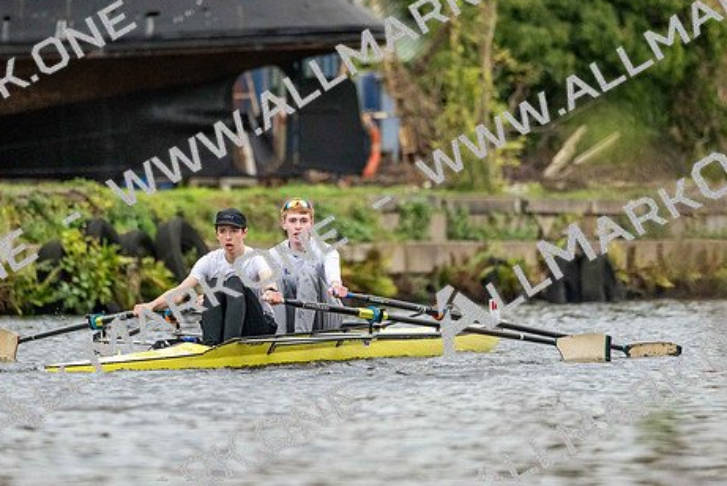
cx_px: 301
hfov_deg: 4.1
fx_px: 10164
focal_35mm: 503
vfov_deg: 2.7
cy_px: 211
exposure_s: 1/2000
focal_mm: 400
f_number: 4.5
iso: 5000
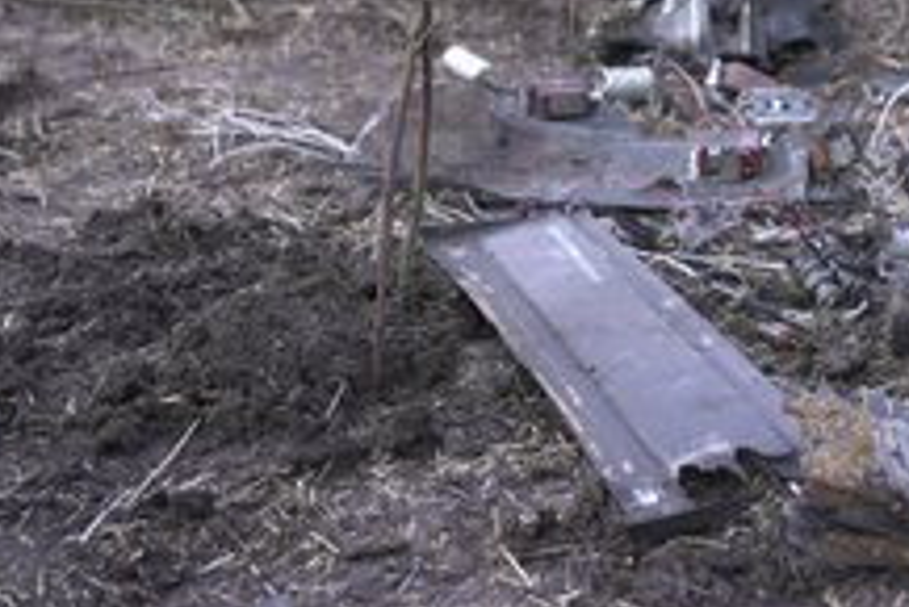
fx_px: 1769
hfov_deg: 27.9
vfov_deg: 19.3
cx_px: 796
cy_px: 144
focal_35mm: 70
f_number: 2.8
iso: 125
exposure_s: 1/250
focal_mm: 38
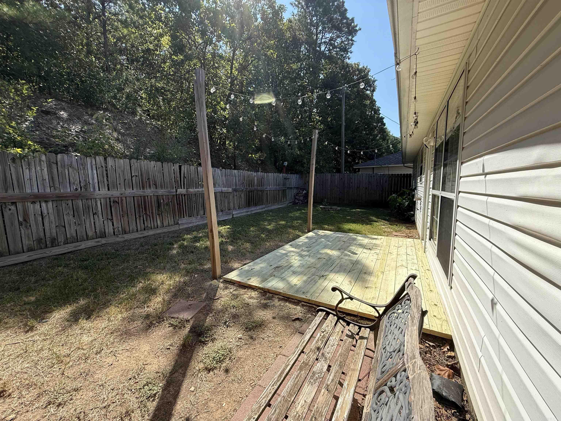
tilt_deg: -6.7
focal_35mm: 14
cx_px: 280
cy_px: 210
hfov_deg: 102.1
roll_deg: +0.2
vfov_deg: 85.7
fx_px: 227
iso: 64
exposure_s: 1/1211
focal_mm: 2.22
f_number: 2.2
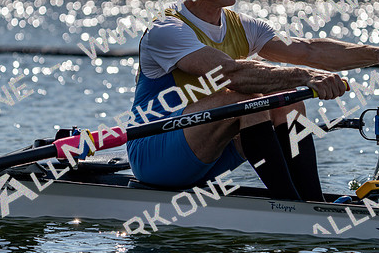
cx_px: 201
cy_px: 62
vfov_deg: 4.5
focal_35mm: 306
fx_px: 3223
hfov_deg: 6.7
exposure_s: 1/1600
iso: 100
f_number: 5.6
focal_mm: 200
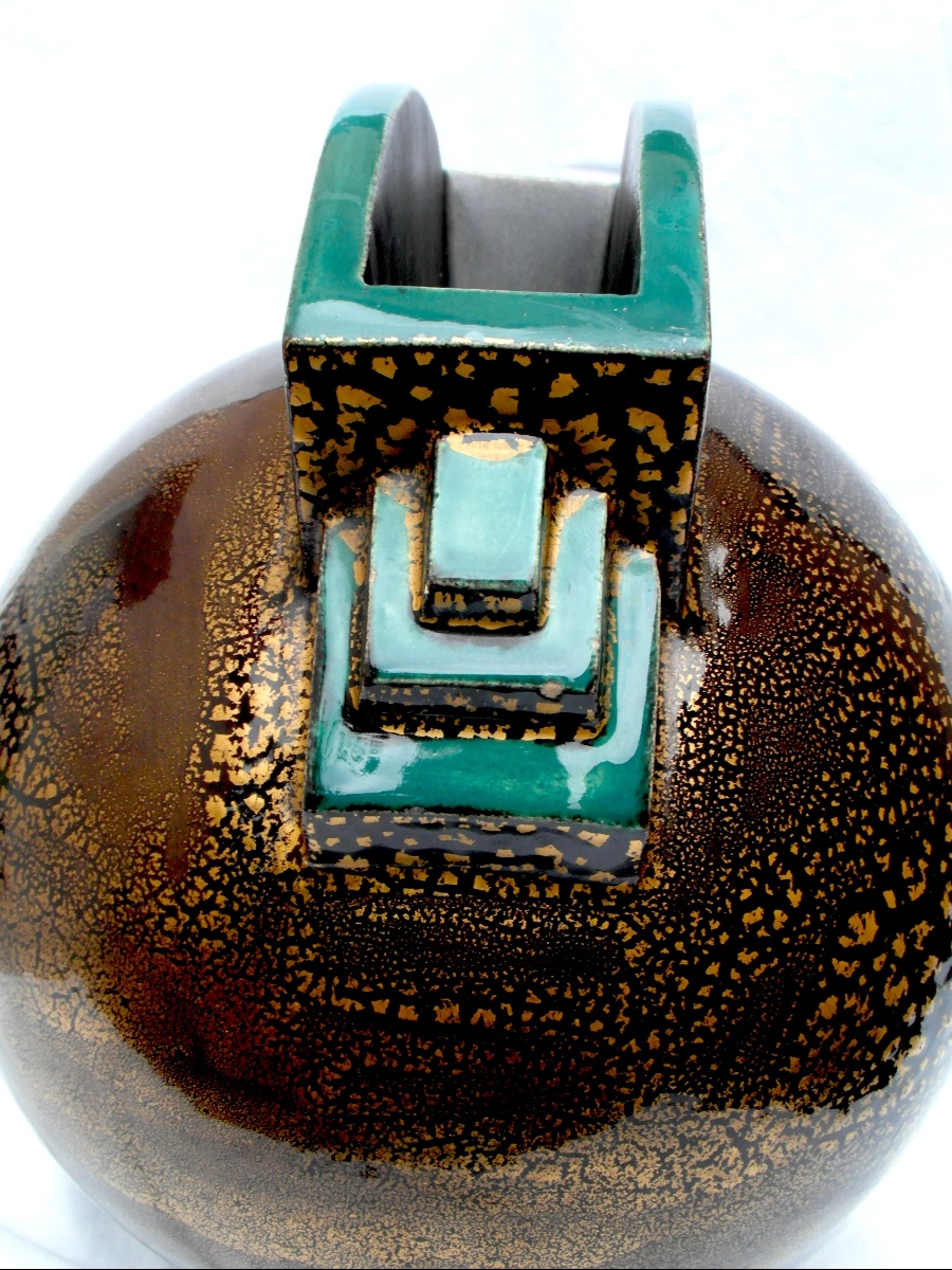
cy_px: 635
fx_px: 1943
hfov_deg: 27.5
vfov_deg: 36.2
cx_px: 476
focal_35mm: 53
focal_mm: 8.7
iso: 80
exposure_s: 1/45
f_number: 6
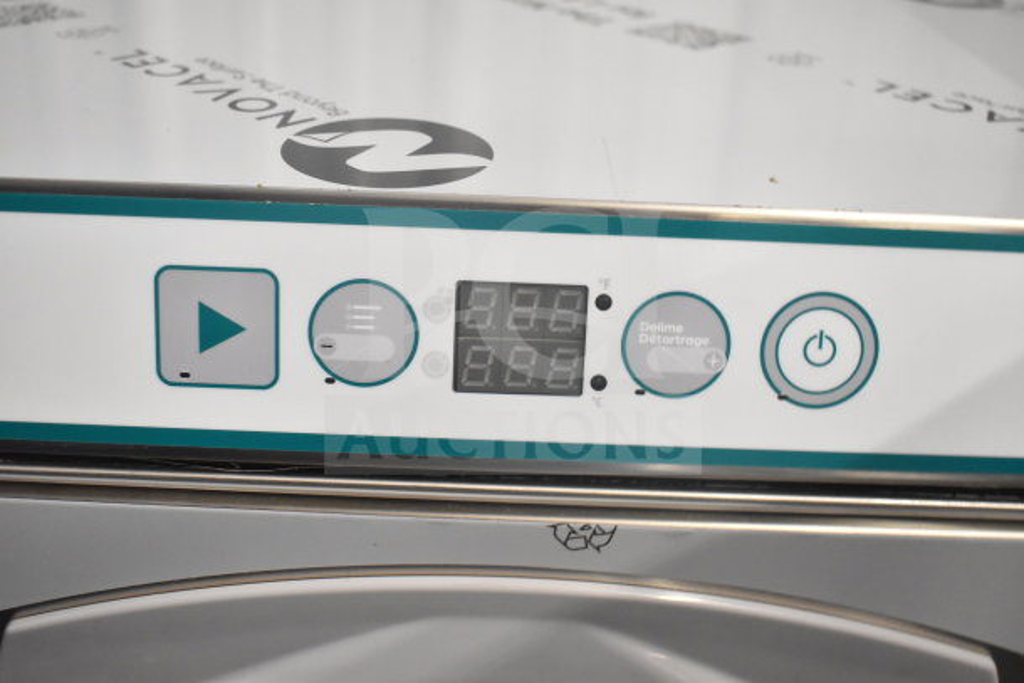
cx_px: 512
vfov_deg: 30.9
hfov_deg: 45.0
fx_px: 1238
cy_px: 342
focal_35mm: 44
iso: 3200
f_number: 4.2
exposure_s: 1/50
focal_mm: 29
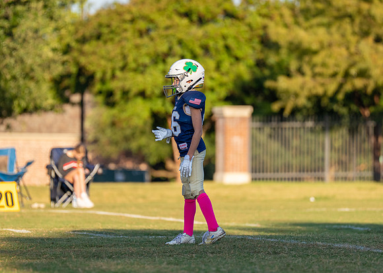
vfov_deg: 4.0
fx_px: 3957
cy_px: 142
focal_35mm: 364
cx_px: 189
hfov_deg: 5.5
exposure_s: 1/2500
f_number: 2.8
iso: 400
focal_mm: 200
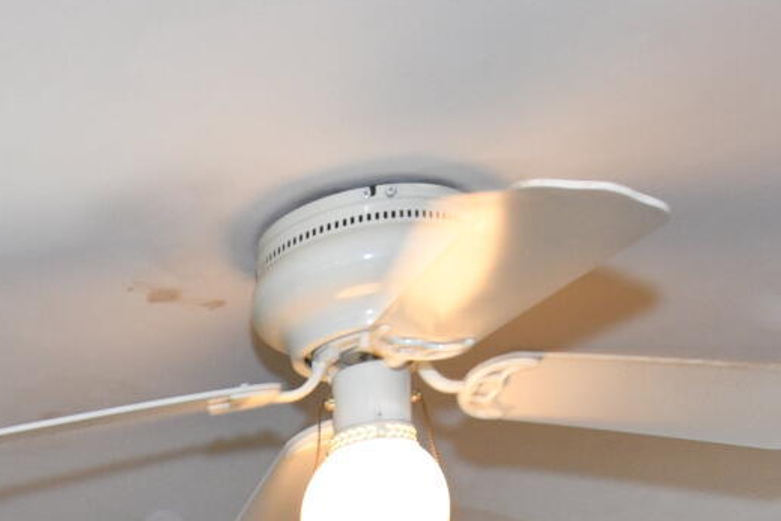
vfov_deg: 12.3
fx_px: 1757
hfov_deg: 23.3
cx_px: -113
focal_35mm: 81
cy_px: 1343
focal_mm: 14
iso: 400
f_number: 5.6
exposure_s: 1/60
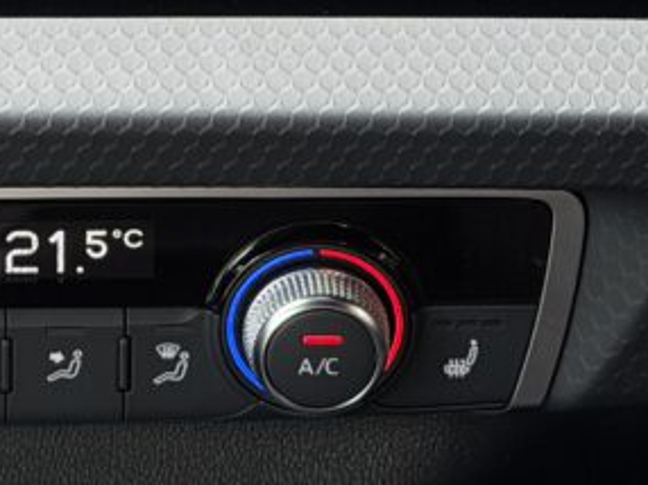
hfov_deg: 11.4
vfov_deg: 8.4
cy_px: -313
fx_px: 3217
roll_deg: -0.2
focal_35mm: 172
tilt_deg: -22.6
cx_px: 20
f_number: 1.78
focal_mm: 6.76
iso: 50
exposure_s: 1/138
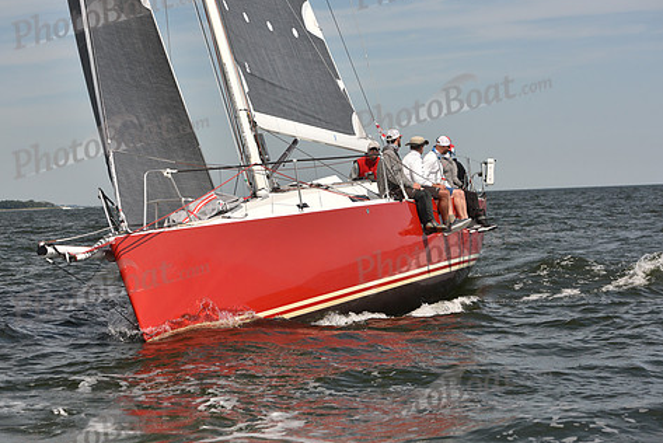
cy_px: 196
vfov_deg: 14.0
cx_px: 283
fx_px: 1806
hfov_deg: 20.8
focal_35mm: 98
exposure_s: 1/1250
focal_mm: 80
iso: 250
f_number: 4.5
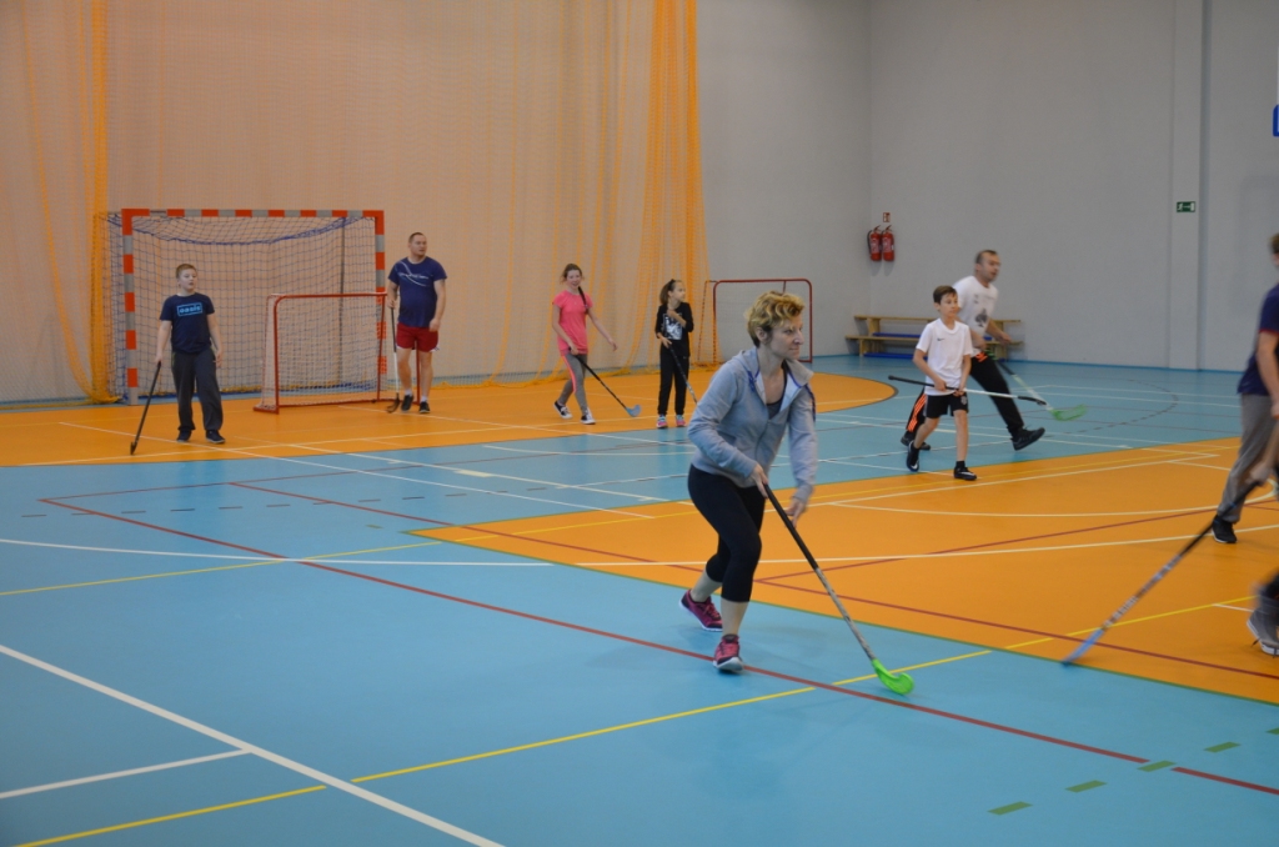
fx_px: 1861
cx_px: 640
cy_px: 424
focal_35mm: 52
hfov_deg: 37.9
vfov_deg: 25.6
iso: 800
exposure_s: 1/50
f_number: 4.5
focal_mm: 35
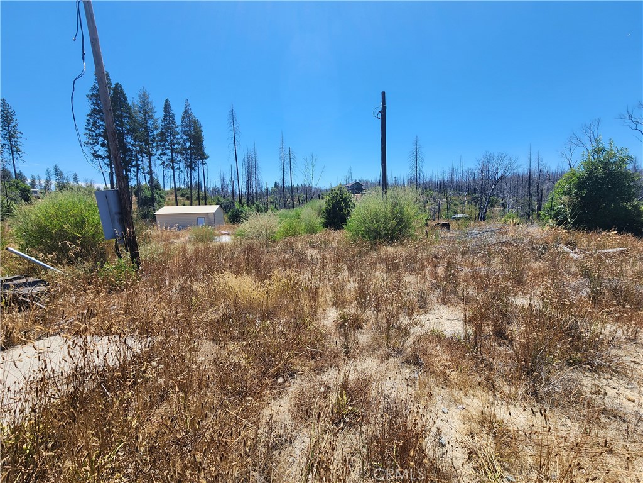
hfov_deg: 106.2
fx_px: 241
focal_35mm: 13
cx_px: 322
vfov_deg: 89.9
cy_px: 242
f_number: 2.2
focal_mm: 2.2
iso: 50
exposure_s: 1/1563
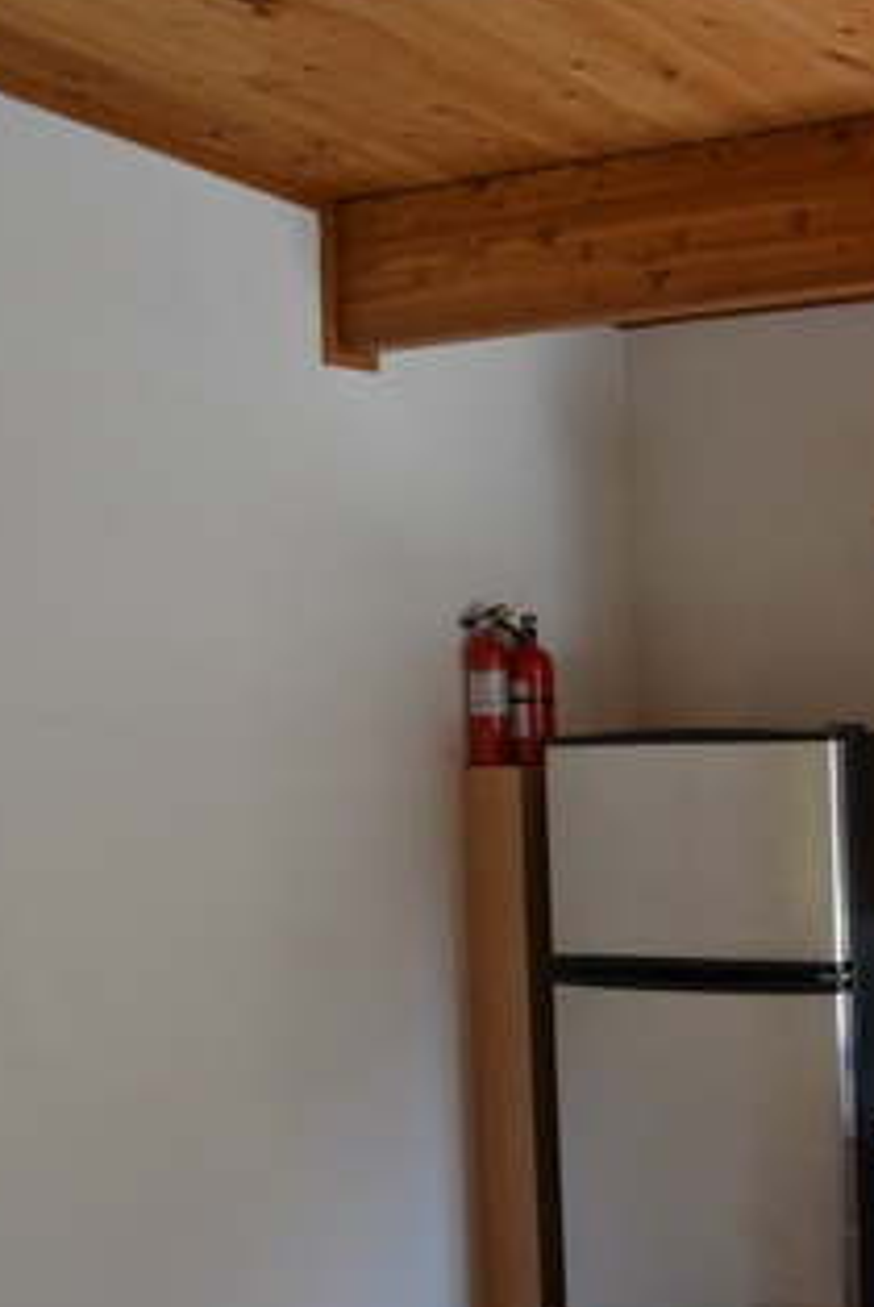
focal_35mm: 55
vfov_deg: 35.9
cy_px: 860
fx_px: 1998
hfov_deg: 22.6
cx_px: 1070
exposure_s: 1/60
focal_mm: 18
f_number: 5.6
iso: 250
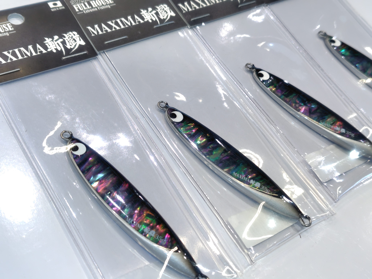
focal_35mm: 23
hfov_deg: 73.9
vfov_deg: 58.9
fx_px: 247
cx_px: 186
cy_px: 140
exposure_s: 1/50
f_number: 1.9
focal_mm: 5.6
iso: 167
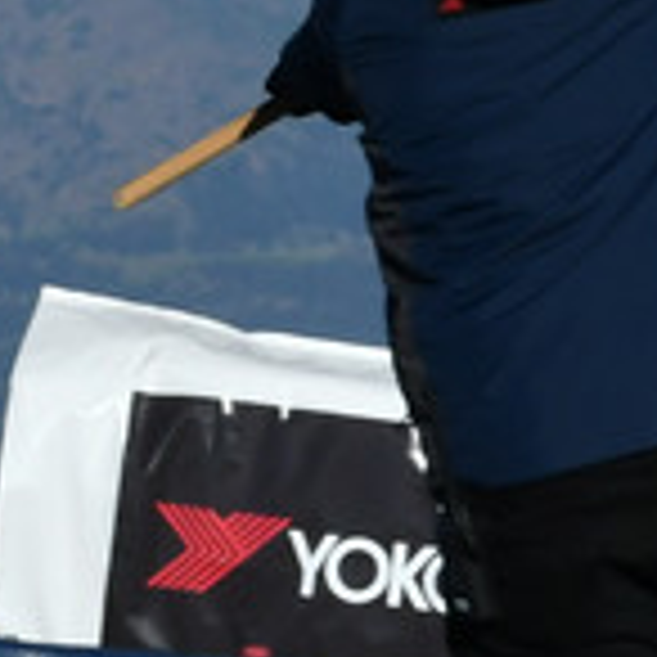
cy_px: 32
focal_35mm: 1569
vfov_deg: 1.1
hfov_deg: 1.1
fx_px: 33691
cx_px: -1976
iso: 400
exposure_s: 1/500
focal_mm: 150
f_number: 14
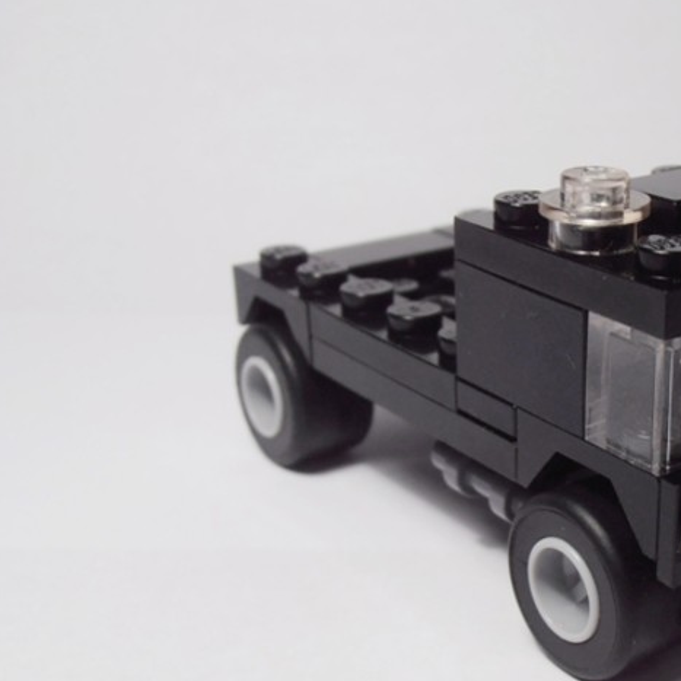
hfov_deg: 26.3
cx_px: 627
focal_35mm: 63
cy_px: 438
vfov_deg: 27.2
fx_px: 1402
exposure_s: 1/40
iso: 80
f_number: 3.9
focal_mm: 6.61
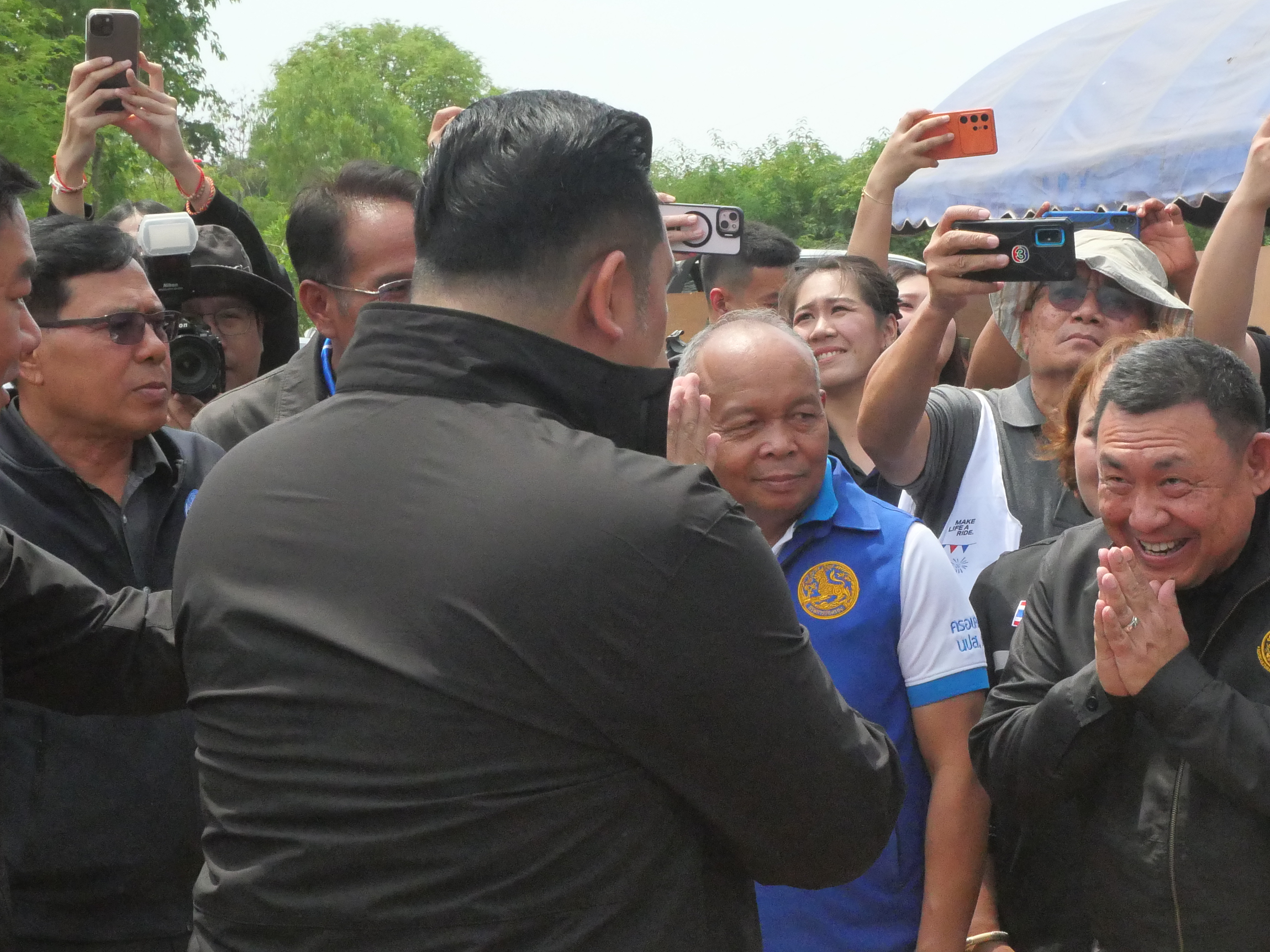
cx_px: 908
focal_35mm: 87
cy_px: 603
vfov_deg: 16.9
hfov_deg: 22.4
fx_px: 3192
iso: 3200
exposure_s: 1/2000
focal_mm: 27
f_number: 11
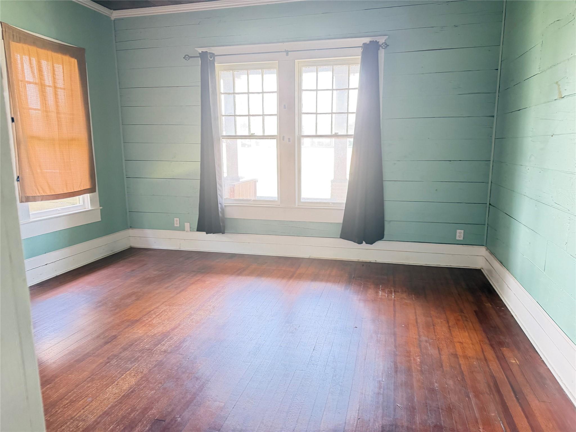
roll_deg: -2.0
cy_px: 216
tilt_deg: -12.0
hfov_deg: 71.6
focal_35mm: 24
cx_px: 288
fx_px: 399
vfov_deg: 56.8
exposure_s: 1/60
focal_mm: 6.76
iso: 400
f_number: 1.78
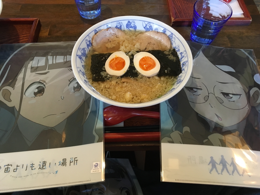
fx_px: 218
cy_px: 98
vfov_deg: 48.2
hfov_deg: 61.7
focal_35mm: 29
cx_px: 130
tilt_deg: -59.6
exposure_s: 1/30
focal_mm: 4.15
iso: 125
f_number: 2.2
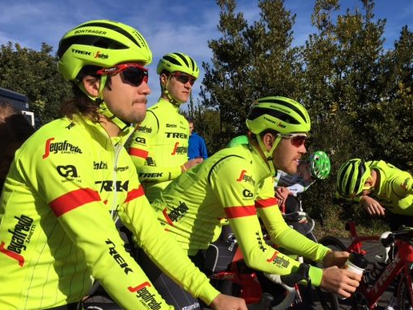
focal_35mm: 36
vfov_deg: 39.4
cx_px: 246
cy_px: 191
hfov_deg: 51.1
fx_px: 430
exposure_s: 1/4274
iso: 25
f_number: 2.2
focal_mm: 4.15
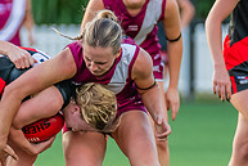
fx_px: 8817
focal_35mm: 1279
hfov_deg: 1.6
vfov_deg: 1.1
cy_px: 130
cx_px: 93
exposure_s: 1/800
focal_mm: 290
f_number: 4
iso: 900
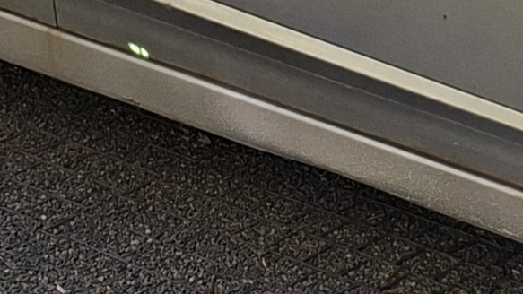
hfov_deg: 12.2
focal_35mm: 172
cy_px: -199
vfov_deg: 6.9
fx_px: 2385
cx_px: 642
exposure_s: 1/734
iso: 50
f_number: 1.8
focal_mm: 5.54
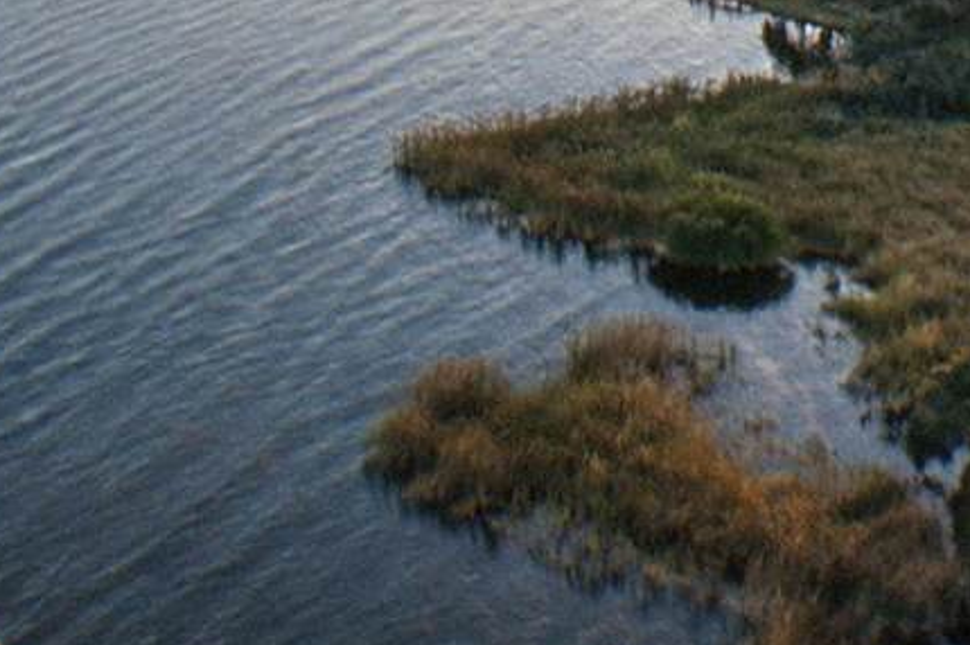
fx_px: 2504
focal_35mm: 93
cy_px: 16
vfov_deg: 14.5
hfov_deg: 21.9
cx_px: 627
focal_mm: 40
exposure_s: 1/800
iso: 320
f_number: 5.6
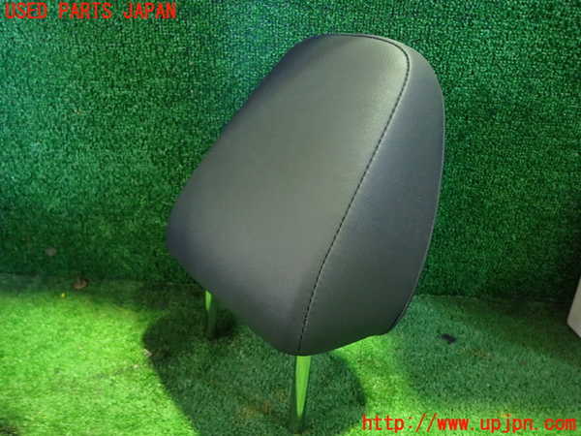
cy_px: 218
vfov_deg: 54.9
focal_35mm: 25
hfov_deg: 69.4
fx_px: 420
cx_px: 290
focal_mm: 4.5
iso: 800
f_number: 2
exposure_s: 1/20
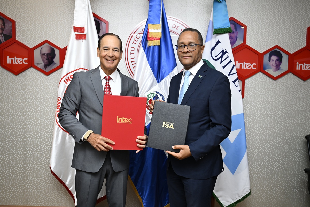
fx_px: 241
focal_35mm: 28
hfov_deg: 65.5
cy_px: 104
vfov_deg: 46.4
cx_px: 155
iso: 1000
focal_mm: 28
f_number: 3.2
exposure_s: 1/200
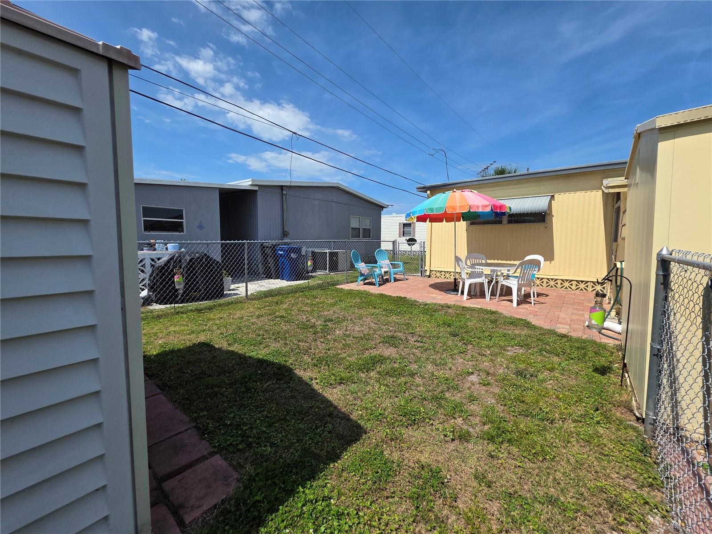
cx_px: 356
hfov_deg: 106.2
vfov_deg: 89.9
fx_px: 267
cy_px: 267
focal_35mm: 13
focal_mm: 2.2
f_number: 1.9
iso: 40
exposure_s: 1/2897
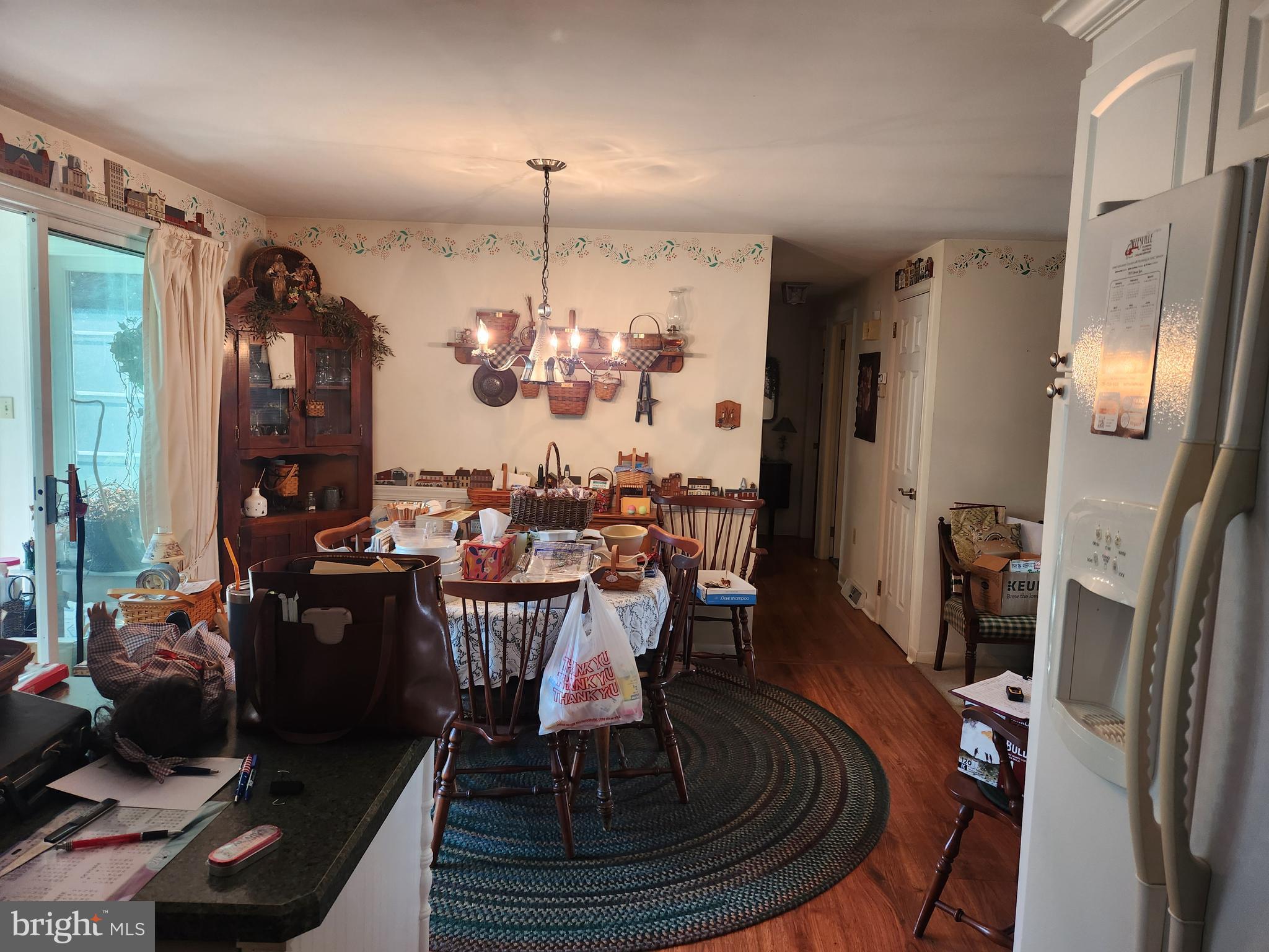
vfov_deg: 58.9
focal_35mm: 23
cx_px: 634
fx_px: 843
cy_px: 476
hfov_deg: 73.9
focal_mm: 5.4
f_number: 1.8
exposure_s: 1/120
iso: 160
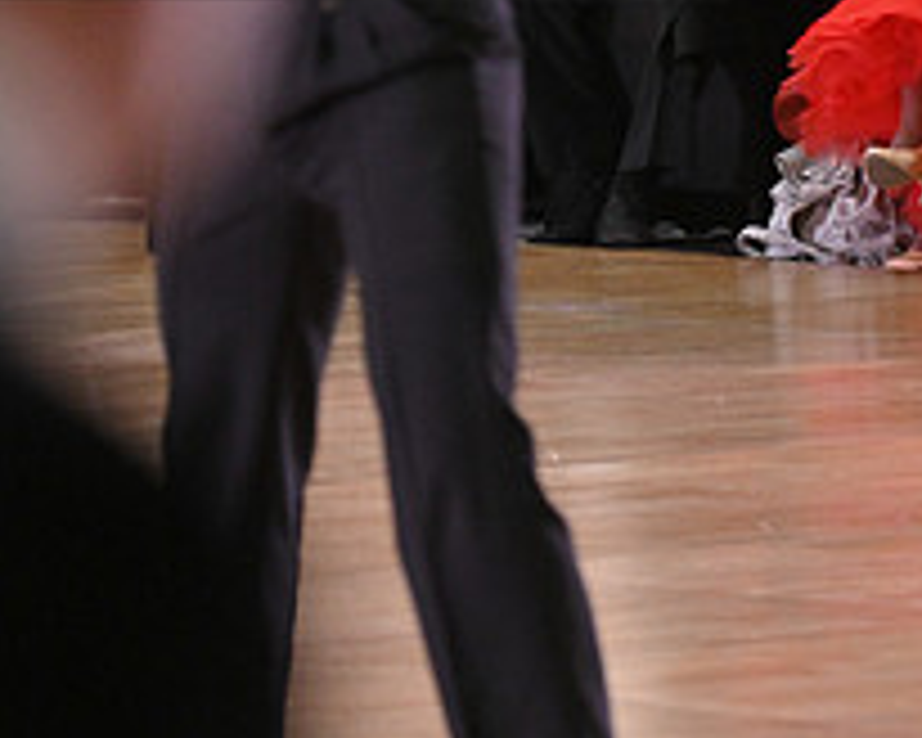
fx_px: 14490
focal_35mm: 531
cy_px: -148
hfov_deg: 3.6
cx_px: 110
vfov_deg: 2.9
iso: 3200
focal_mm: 200
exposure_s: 1/400
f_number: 5.6
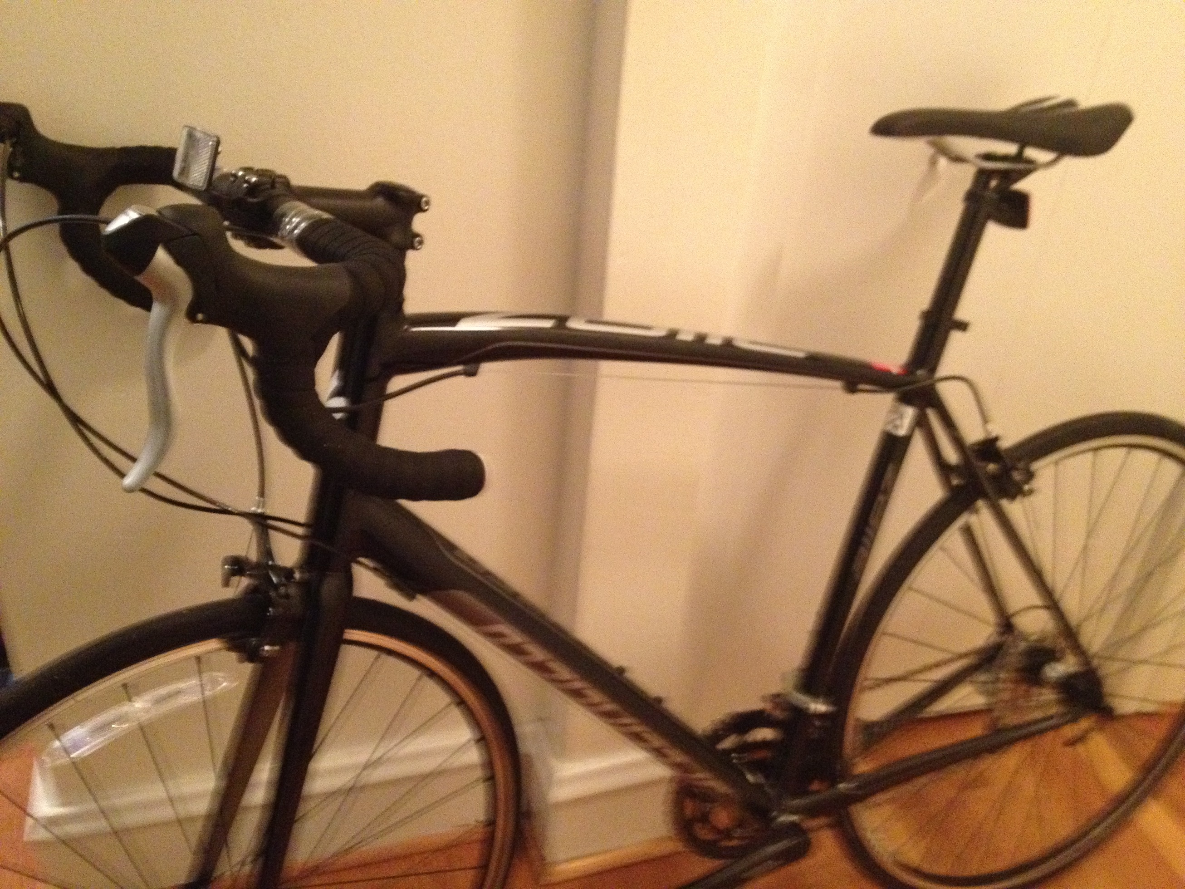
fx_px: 1198
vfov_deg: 40.7
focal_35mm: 35
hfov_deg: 52.6
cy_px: 444
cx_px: 592
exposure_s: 1/15
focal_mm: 4.28
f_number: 2.4
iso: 640
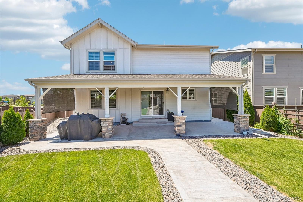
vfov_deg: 77.3
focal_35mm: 15
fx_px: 126
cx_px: 152
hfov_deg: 100.4
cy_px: 101
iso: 800
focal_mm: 10
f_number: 8
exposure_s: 1/250
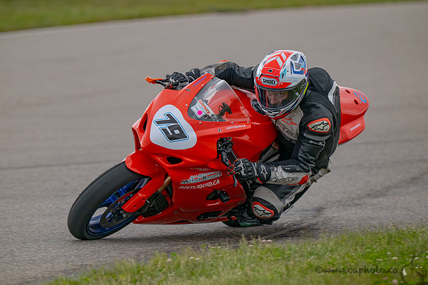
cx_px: 214
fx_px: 5351
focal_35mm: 450
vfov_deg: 3.1
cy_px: 142
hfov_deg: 4.6
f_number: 6
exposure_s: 1/1250
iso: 500
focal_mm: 450
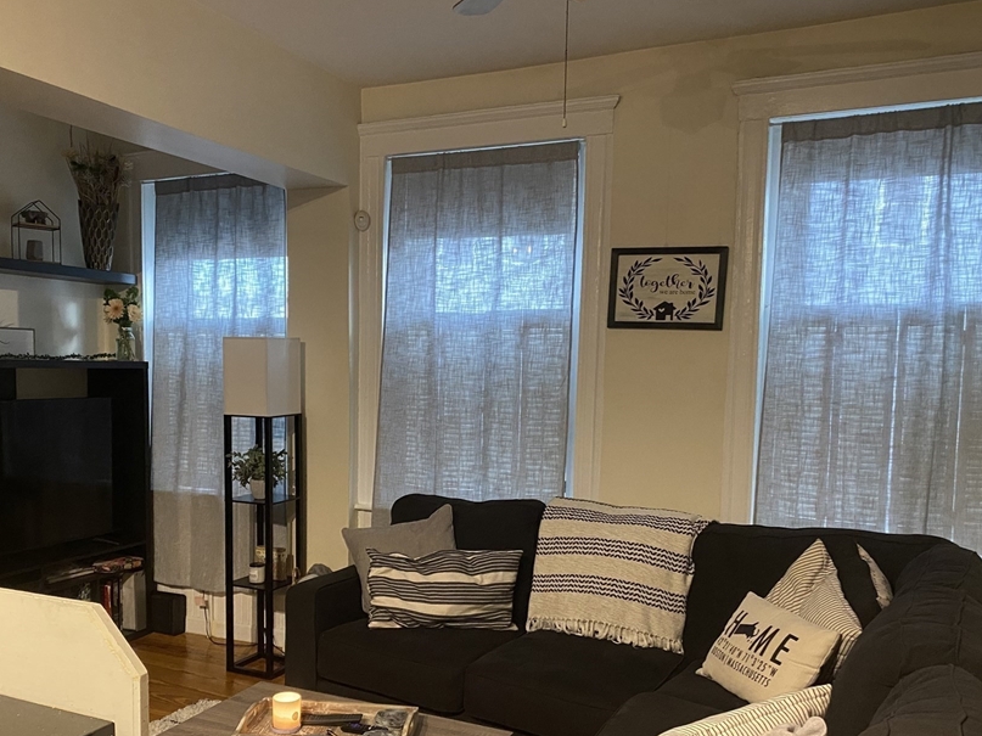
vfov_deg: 42.6
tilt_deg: -5.6
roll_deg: -0.5
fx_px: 936
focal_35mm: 33
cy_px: 456
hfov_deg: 55.1
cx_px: 406
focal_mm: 4.25
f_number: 1.8
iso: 500
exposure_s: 1/30
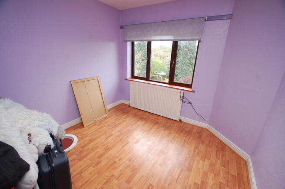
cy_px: 94
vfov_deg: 77.2
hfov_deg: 100.4
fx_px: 119
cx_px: 142
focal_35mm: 15
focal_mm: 10
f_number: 4.5
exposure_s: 1/80
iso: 400
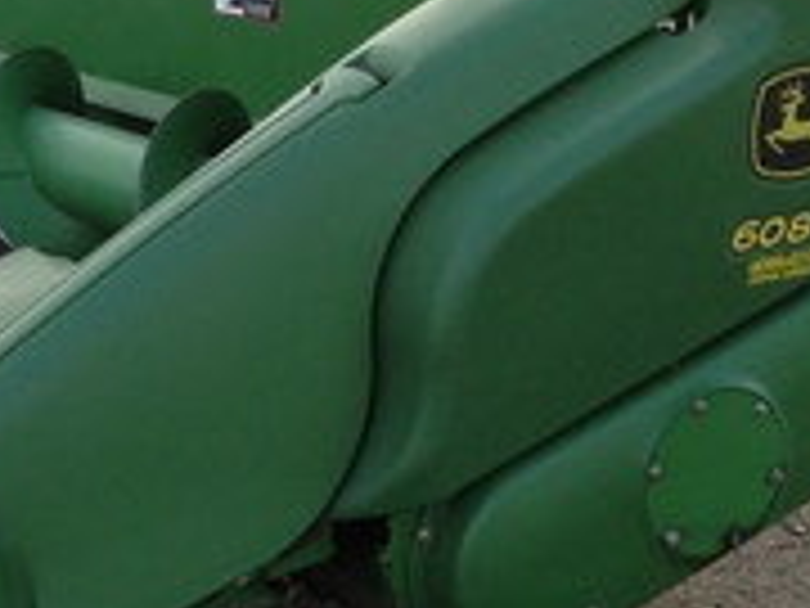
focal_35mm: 106
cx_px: -328
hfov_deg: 17.1
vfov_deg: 14.0
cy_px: 270
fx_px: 2480
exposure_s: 1/60
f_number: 2.4
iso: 64
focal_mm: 4.28
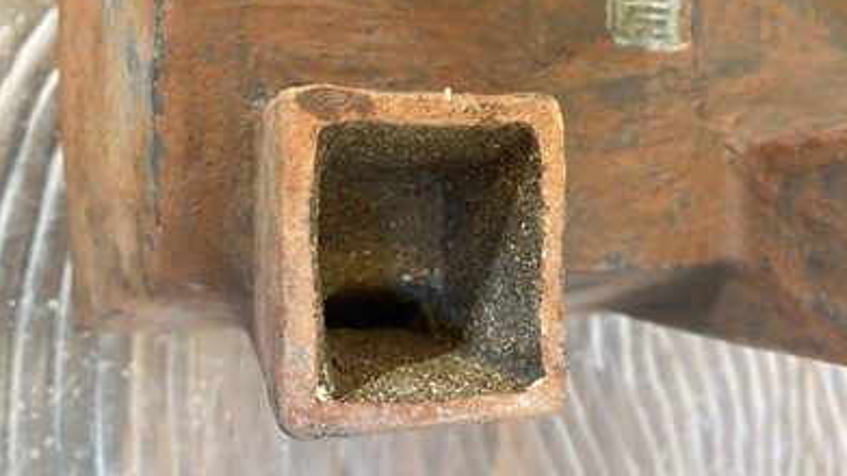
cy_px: 247
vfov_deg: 40.2
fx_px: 651
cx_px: 431
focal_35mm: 29
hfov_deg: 66.1
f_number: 1.8
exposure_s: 1/50
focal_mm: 4.25
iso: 250
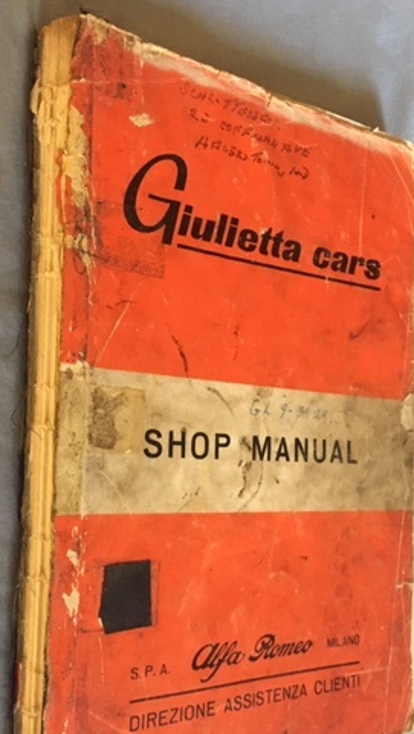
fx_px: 819
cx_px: 191
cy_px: 426
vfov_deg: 48.2
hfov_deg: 28.4
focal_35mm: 42
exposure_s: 1/17
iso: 200
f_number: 2.2
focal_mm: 4.15
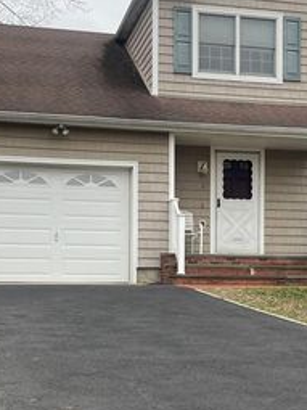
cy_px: 300
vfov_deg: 28.2
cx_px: 201
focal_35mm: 68
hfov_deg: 21.5
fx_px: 805
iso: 32
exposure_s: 1/254
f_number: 1.6
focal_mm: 4.2
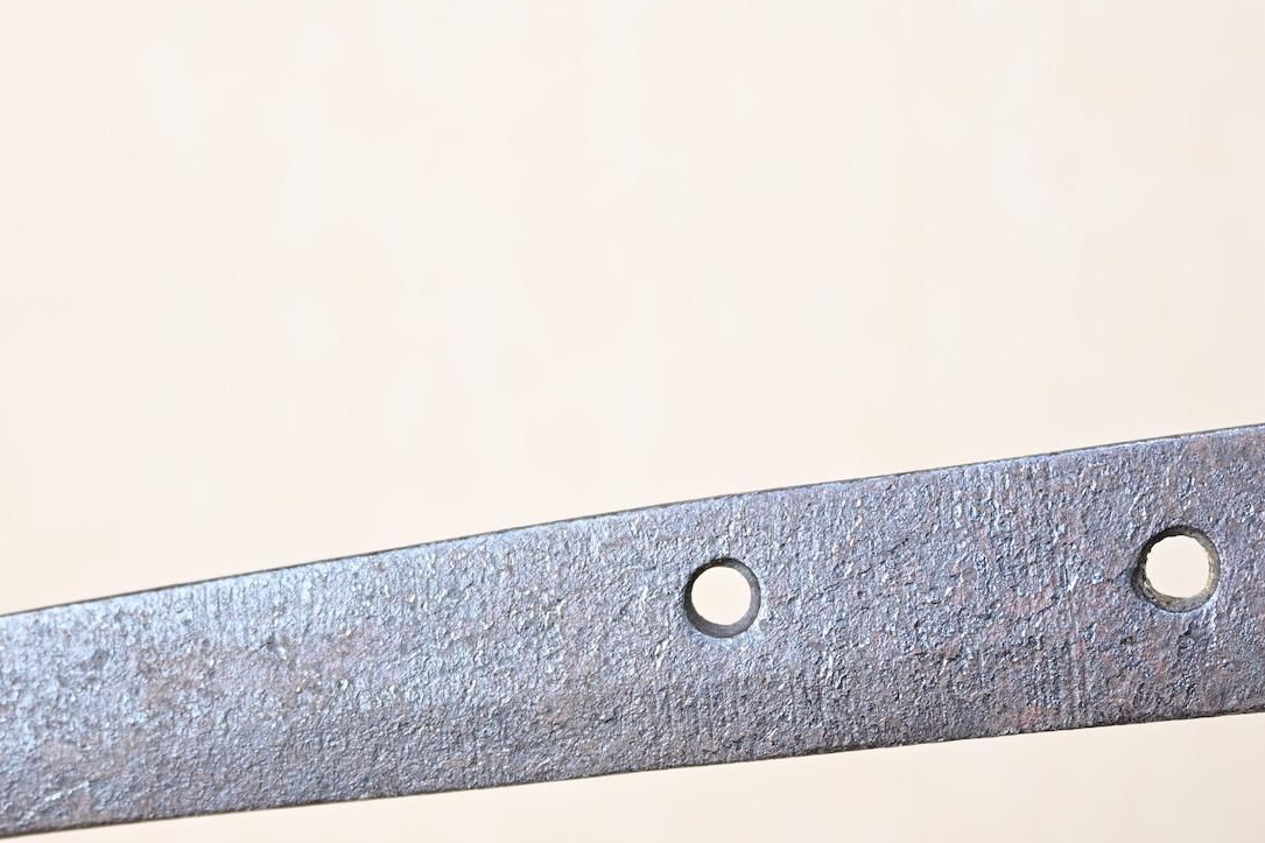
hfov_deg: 17.1
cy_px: 515
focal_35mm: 120
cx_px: 655
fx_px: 4216
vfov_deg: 11.4
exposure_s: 1/2
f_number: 5
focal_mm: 62
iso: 100
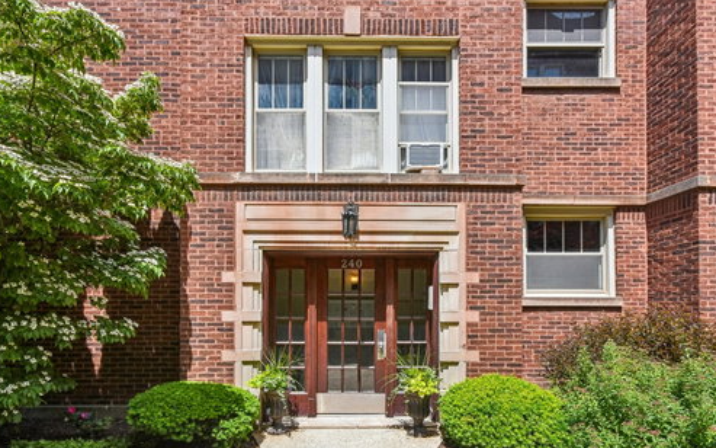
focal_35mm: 18
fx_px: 356
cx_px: 353
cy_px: 245
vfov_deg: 64.1
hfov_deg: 90.3
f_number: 8
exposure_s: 1/800
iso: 400
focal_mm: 11.5
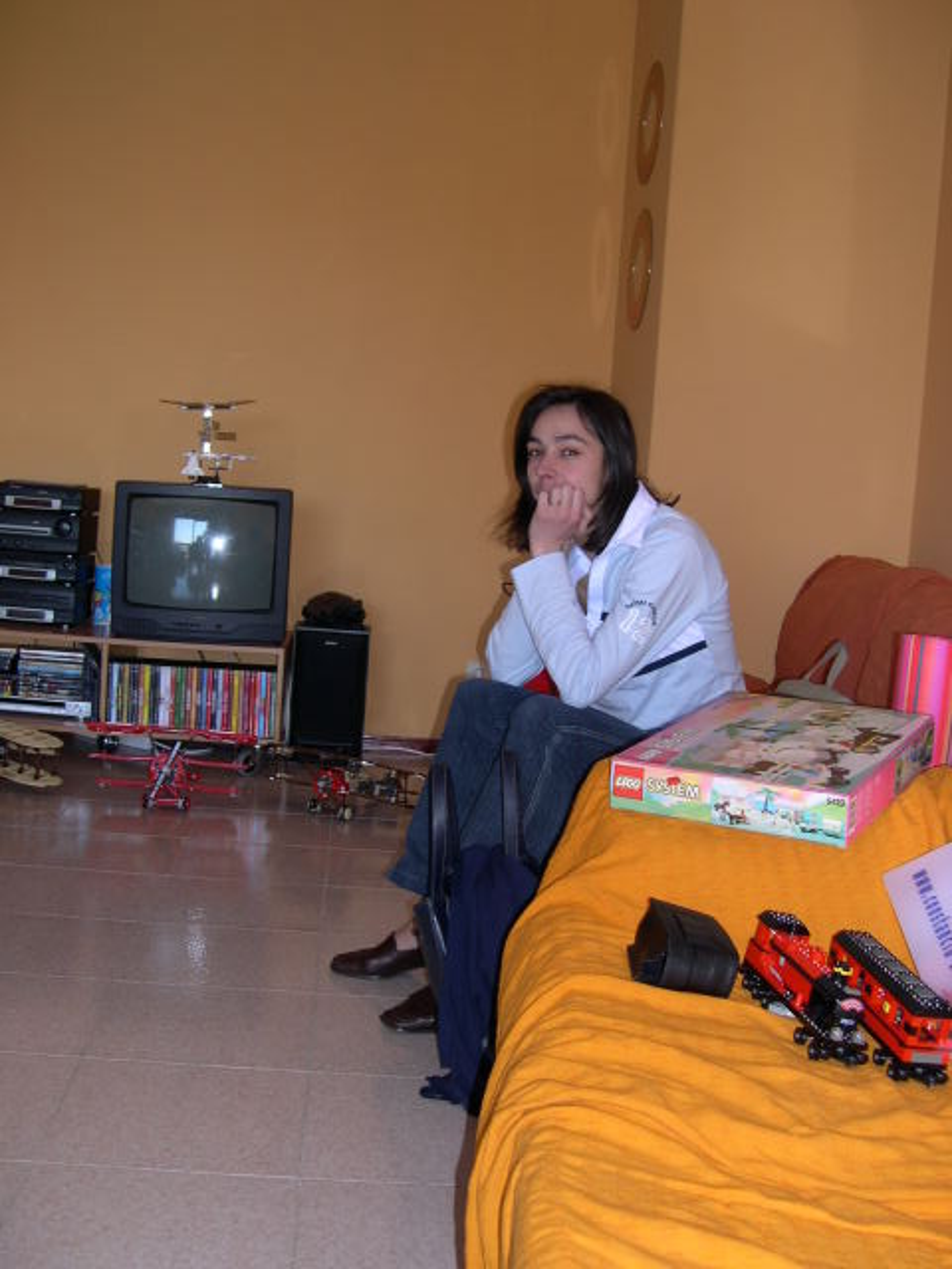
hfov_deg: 37.7
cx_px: 476
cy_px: 634
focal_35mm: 38
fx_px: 1393
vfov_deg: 49.0
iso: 100
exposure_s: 1/60
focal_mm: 8
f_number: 2.8
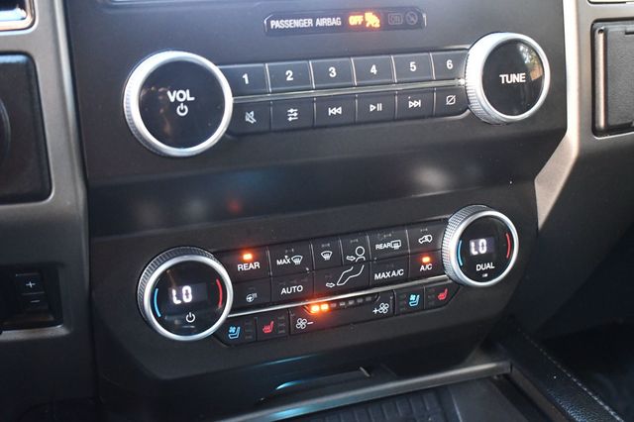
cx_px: 317
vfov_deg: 29.8
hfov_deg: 43.6
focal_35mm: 45
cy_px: 211
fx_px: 792
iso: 5600
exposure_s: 1/60
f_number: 4.2
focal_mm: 30
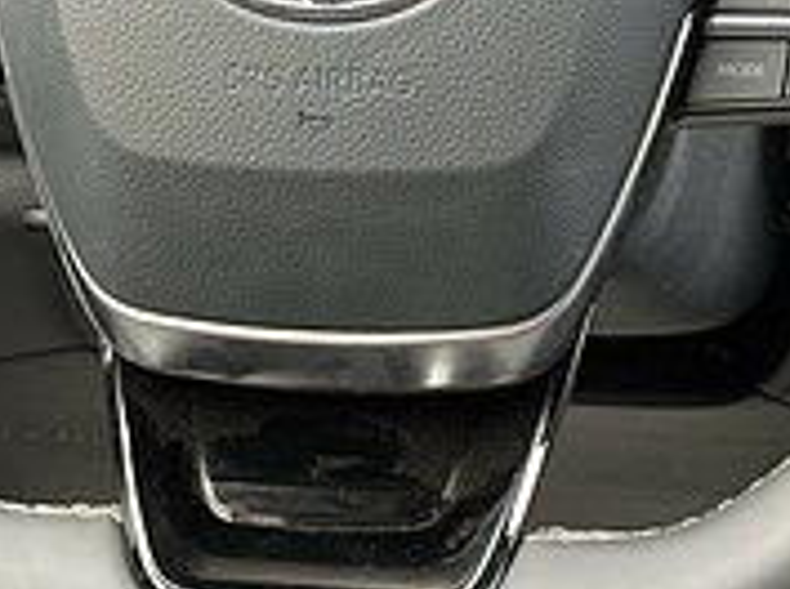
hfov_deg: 13.3
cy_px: -62
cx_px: 272
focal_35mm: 149
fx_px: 3394
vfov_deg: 9.8
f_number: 1.78
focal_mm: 6.76
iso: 100
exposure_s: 1/75
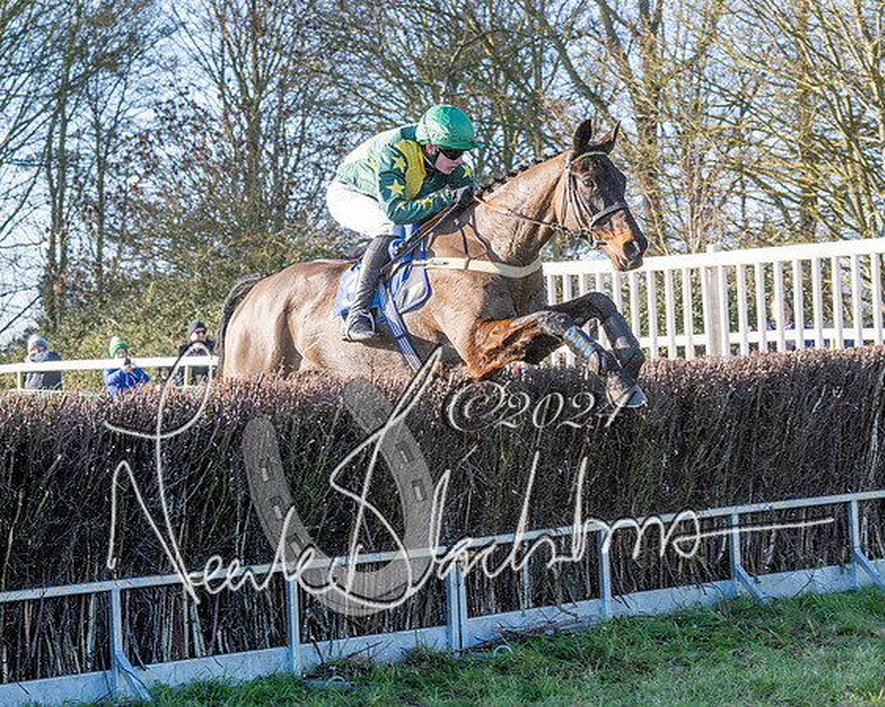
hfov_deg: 16.6
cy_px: 349
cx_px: 504
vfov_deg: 13.3
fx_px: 3041
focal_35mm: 116
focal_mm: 53
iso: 400
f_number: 4.5
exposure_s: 1/1250
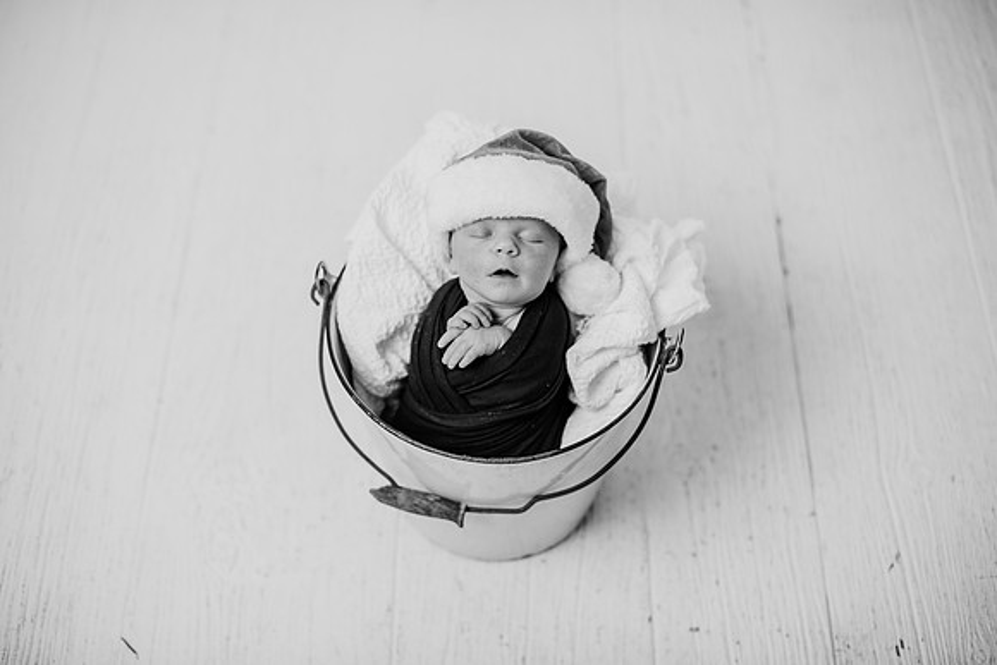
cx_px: 498
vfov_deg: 27.0
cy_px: 332
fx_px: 1385
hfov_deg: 39.6
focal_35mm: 50
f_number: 2.2
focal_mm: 50
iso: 100
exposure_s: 1/200
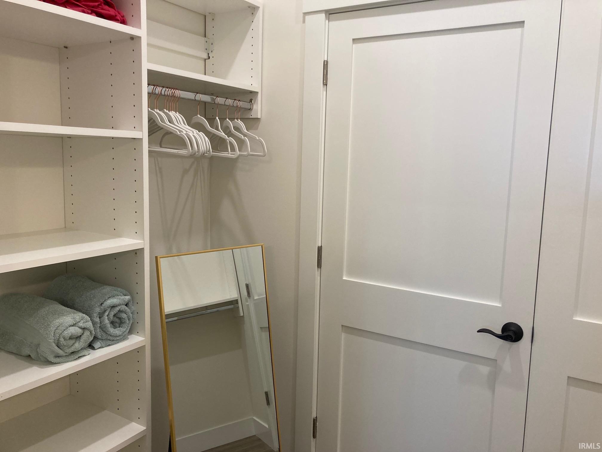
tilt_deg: -7.0
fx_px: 487
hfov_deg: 63.4
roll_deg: -1.4
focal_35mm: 28
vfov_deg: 49.7
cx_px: 301
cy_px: 226
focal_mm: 3.99
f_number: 1.8
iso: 100
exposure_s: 1/60
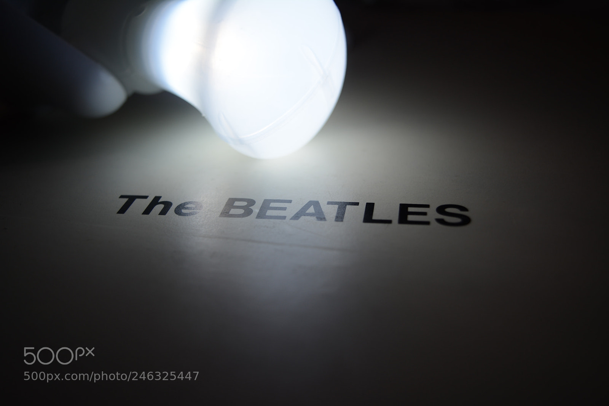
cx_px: 304
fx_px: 710
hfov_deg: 46.4
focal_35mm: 42
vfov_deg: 31.9
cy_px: 203
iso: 100
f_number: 4.2
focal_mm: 28
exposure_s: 1/30
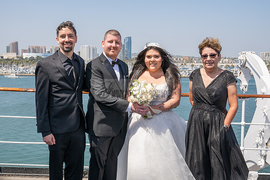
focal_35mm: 43
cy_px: 90
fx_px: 323
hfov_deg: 45.4
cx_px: 135
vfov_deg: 31.2
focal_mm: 43
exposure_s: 1/200
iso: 200
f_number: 11
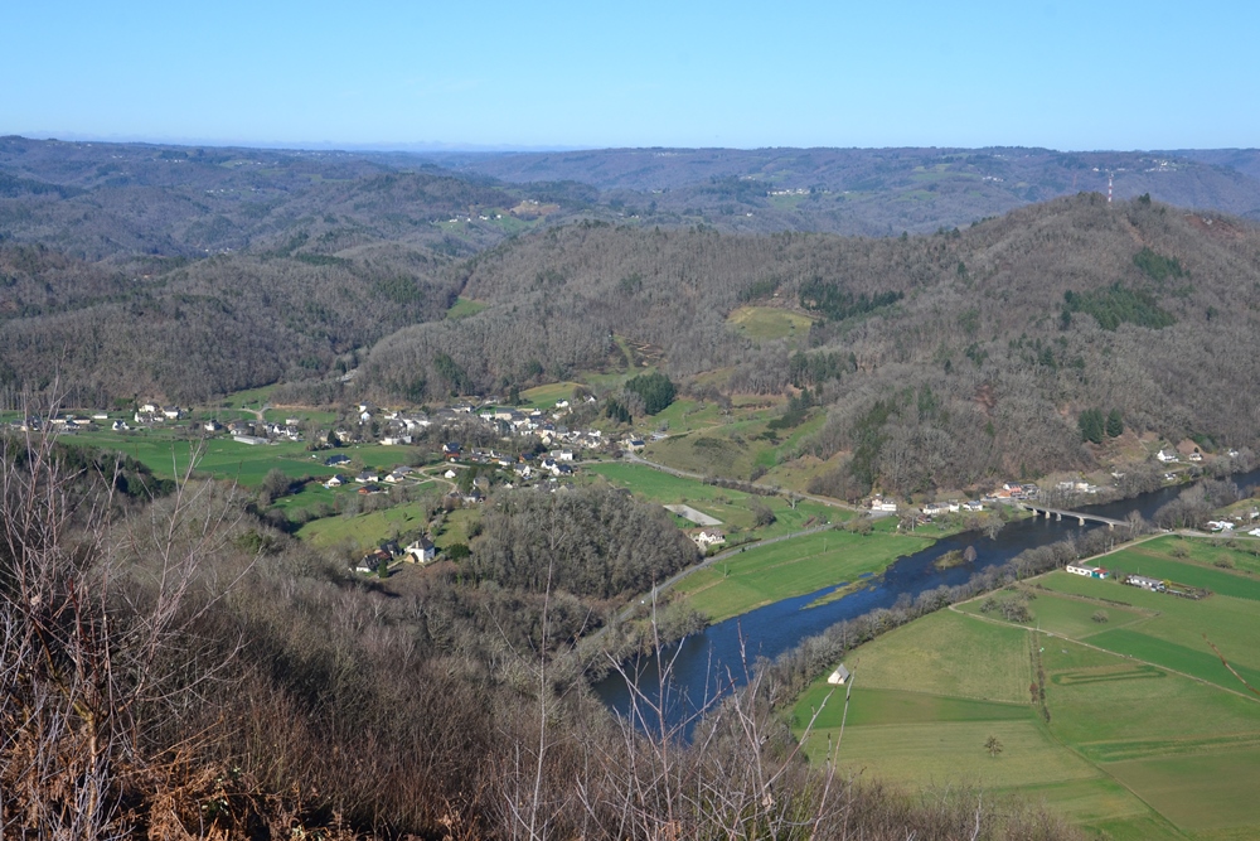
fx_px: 1680
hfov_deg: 41.1
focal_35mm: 48
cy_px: 420
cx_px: 630
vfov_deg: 28.1
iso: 400
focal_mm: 32
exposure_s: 1/400
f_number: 11
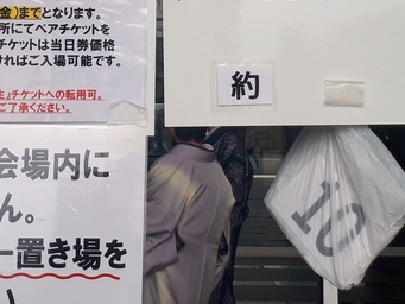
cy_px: 34
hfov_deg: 20.6
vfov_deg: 15.4
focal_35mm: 95
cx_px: 166
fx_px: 1112
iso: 40
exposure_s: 1/403
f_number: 1.9
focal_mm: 3.6
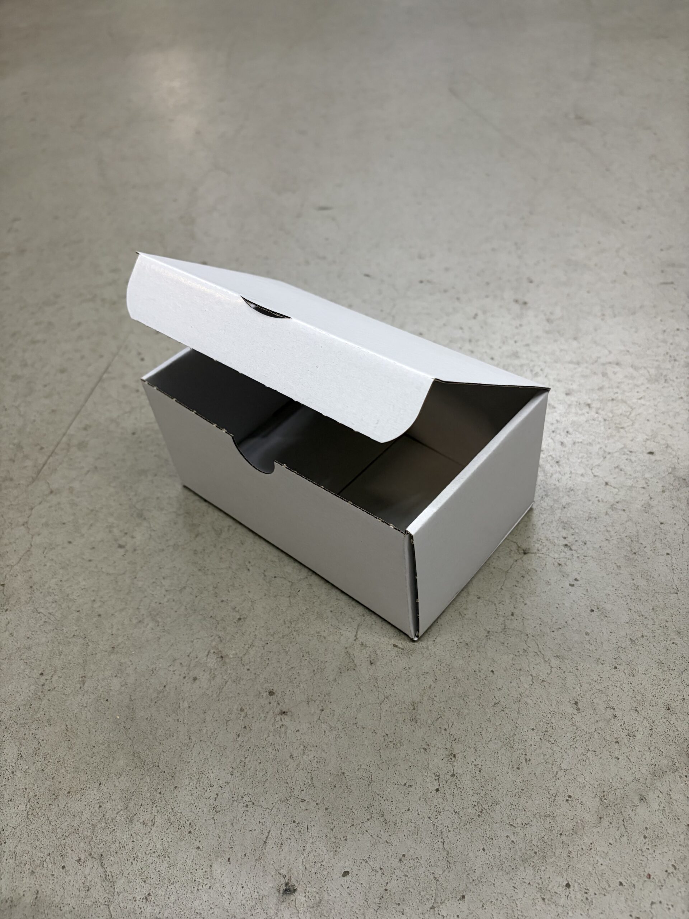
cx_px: 344
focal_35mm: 26
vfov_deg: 67.3
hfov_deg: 53.1
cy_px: 460
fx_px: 690
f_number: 1.6
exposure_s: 1/50
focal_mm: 5.96
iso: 200
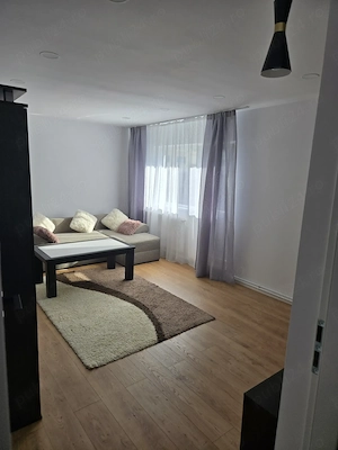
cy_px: 225
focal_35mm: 23
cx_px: 169
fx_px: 299
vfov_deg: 73.9
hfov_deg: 58.9
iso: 80
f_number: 1.8
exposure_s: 1/922
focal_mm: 5.4
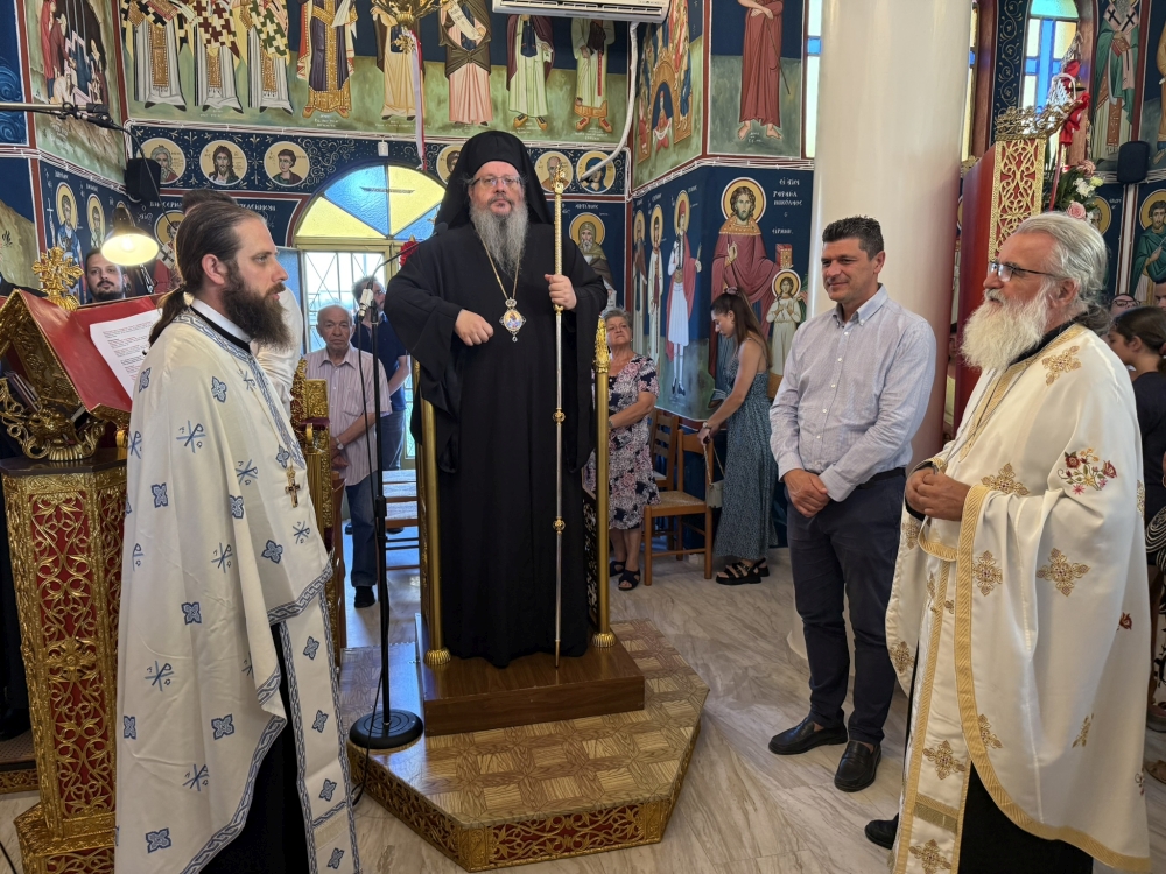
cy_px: 437
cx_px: 583
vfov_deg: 56.8
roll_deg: +0.0
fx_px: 808
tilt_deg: -8.5
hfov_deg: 71.6
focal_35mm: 24
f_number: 1.78
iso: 200
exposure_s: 1/50
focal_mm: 6.76
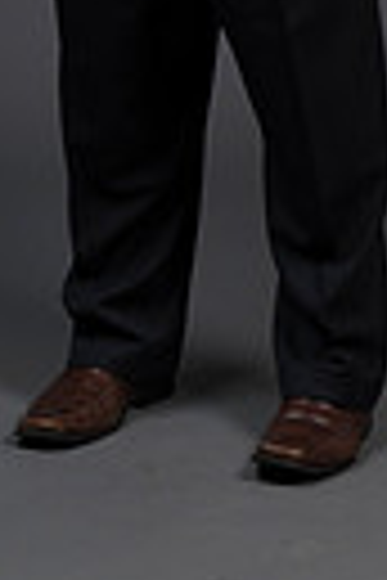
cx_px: 162
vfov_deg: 7.1
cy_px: -319
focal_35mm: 287
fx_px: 4628
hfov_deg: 4.8
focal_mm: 82
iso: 160
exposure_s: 1/250
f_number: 5.6
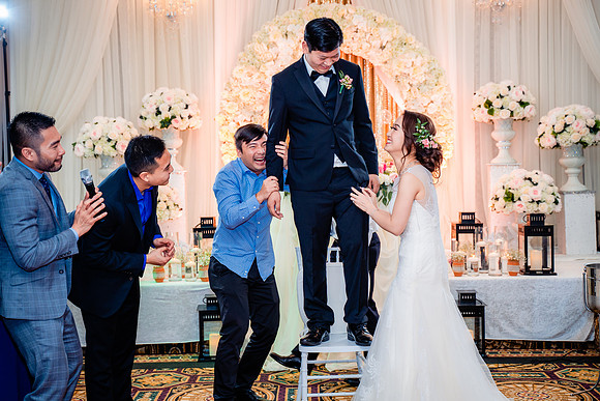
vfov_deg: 26.5
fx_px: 850
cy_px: 200
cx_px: 300
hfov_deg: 38.9
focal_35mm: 51
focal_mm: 51
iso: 1000
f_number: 3.5
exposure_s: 1/160
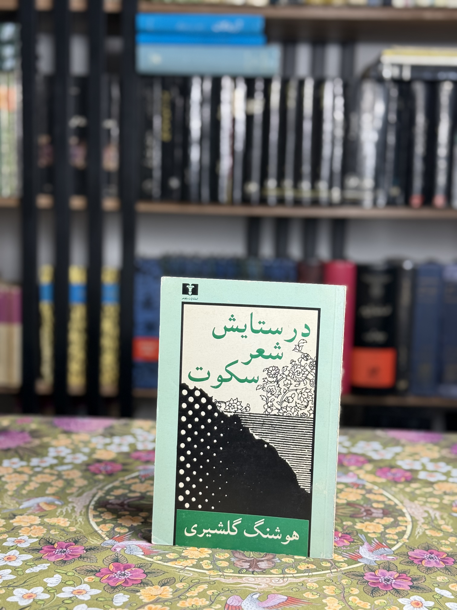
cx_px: 228
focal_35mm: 48
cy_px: 305
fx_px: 845
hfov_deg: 30.3
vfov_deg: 39.7
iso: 100
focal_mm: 6.76
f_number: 1.78
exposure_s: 1/100
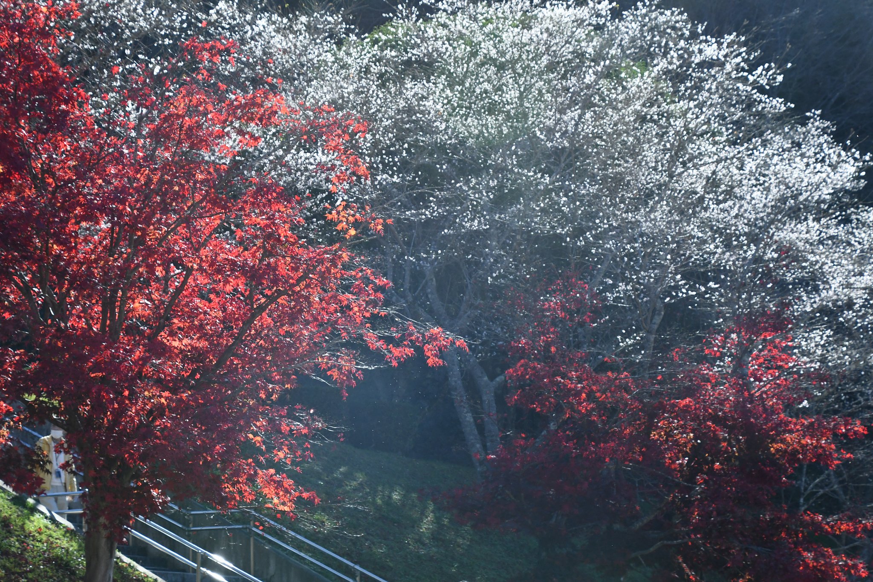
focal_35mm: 93
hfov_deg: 21.9
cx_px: 436
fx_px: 2255
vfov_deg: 14.7
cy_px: 291
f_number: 8
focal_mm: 62
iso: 1000
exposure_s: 1/1000
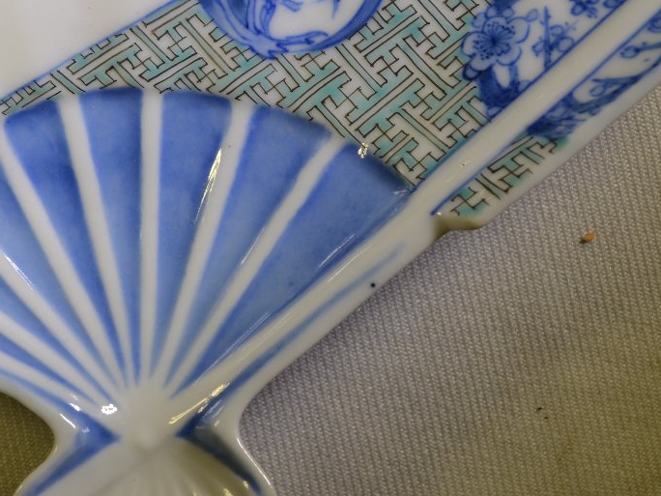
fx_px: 1642
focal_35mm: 86
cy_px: 250
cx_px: 157
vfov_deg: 17.2
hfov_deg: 22.5
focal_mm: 34
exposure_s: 1/320
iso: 100
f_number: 8
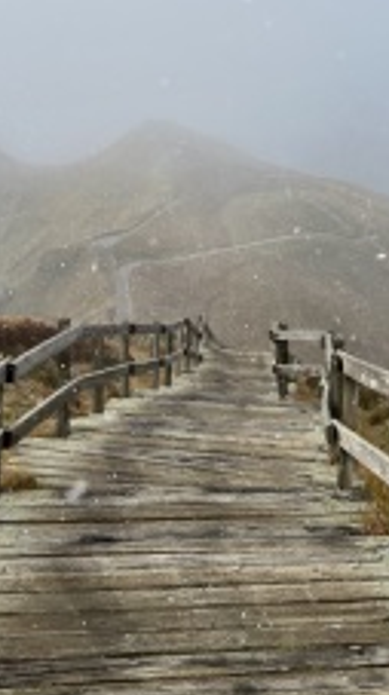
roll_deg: +1.4
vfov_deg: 39.4
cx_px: 196
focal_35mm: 50
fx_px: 921
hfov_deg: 23.9
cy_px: 119
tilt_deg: -7.1
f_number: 1.5
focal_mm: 5.7
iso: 50
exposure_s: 1/8000
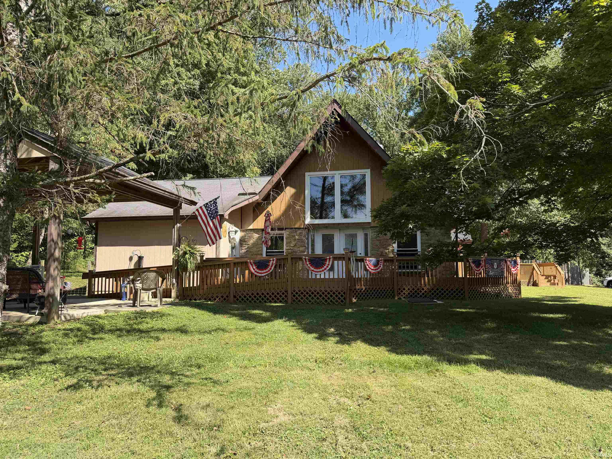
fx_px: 424
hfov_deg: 71.6
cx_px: 306
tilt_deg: +5.3
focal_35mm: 24
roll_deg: +0.7
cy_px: 230
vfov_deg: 56.8
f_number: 1.78
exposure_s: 1/1385
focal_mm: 6.76
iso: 80
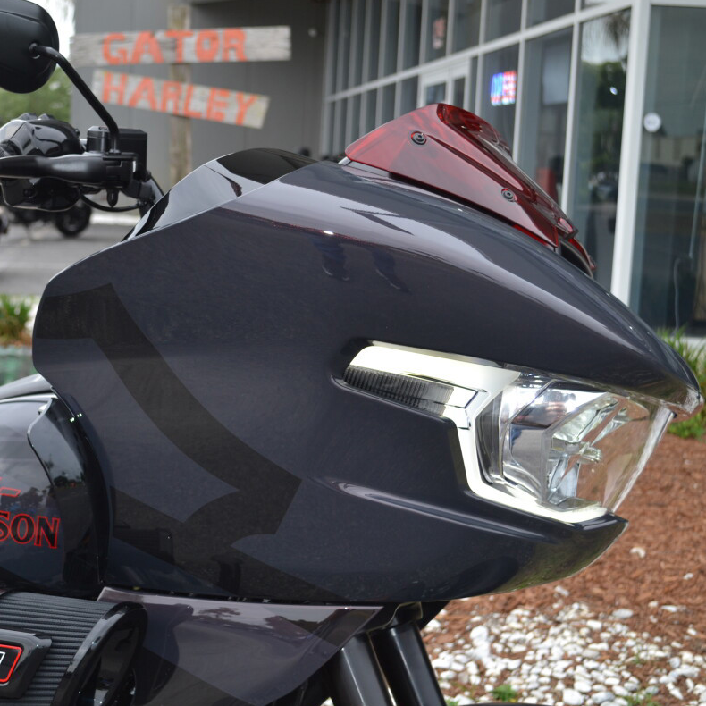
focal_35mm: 62
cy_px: 353
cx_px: 214
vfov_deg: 27.7
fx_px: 1431
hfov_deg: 27.5
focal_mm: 32
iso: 160
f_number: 4.8
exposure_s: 1/125
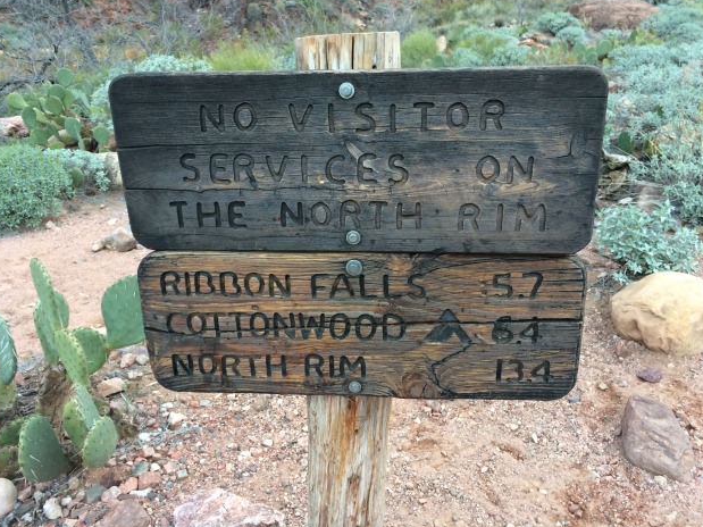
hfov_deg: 60.0
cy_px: 258
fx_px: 609
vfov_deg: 46.8
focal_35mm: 30
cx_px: 350
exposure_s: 1/30
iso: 100
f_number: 2.2
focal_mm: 4.15
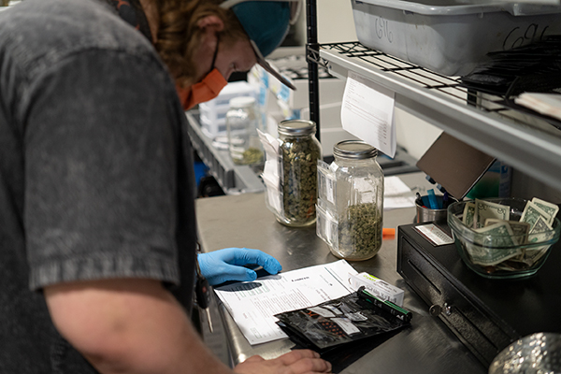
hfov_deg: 48.5
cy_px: 187
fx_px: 623
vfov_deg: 33.4
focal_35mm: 40
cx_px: 280
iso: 1250
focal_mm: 40
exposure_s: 1/100
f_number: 2
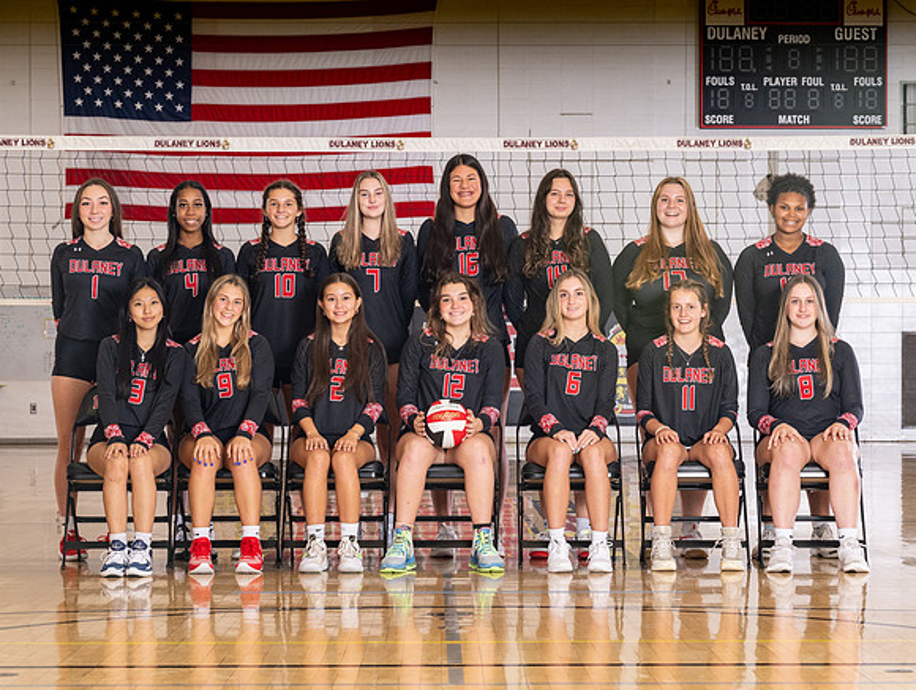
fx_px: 2423
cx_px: 466
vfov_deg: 16.2
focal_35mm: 91
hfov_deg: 21.4
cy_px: 372
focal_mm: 70
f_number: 6.3
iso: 800
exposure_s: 1/250
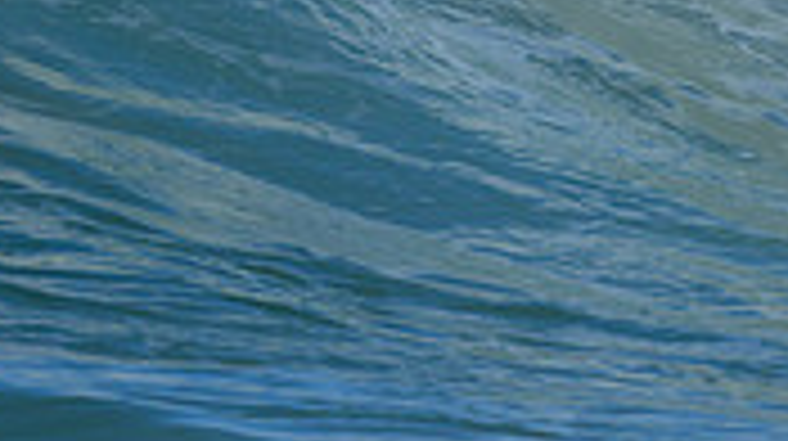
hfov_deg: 0.7
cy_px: -189
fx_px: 66833
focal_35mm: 3202
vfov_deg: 0.4
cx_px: 1002
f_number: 6.3
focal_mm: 800
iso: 220
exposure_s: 1/2000
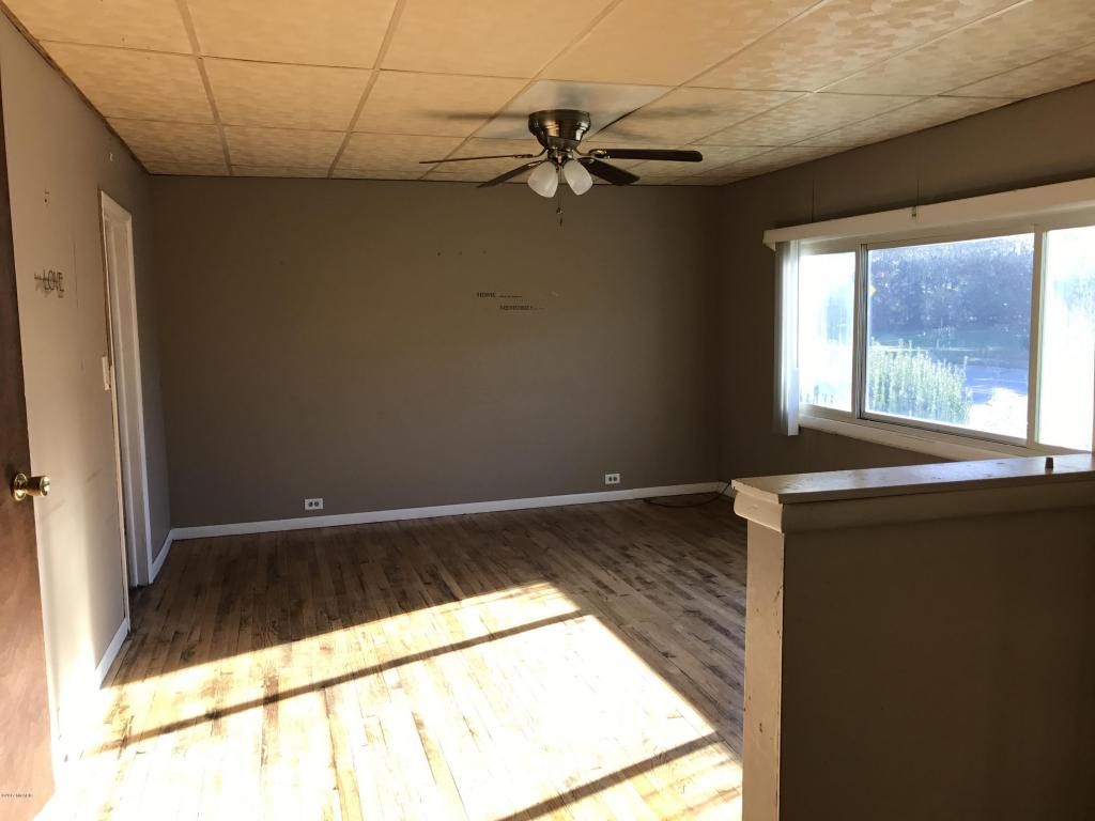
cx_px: 548
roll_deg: +1.3
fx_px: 886
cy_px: 410
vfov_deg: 49.7
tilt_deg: -6.6
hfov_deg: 63.4
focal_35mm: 28
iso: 20
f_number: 1.8
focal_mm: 3.99
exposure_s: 1/121
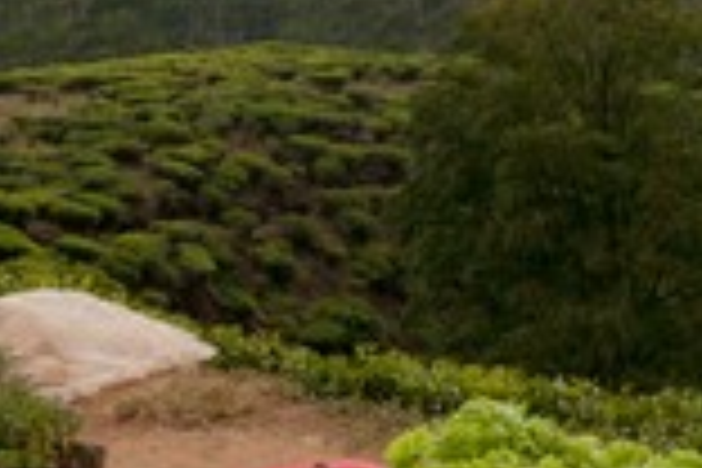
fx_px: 2632
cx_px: 711
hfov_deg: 14.9
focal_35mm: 135
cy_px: 101
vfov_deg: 10.1
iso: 200
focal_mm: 22
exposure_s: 1/200
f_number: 7.1
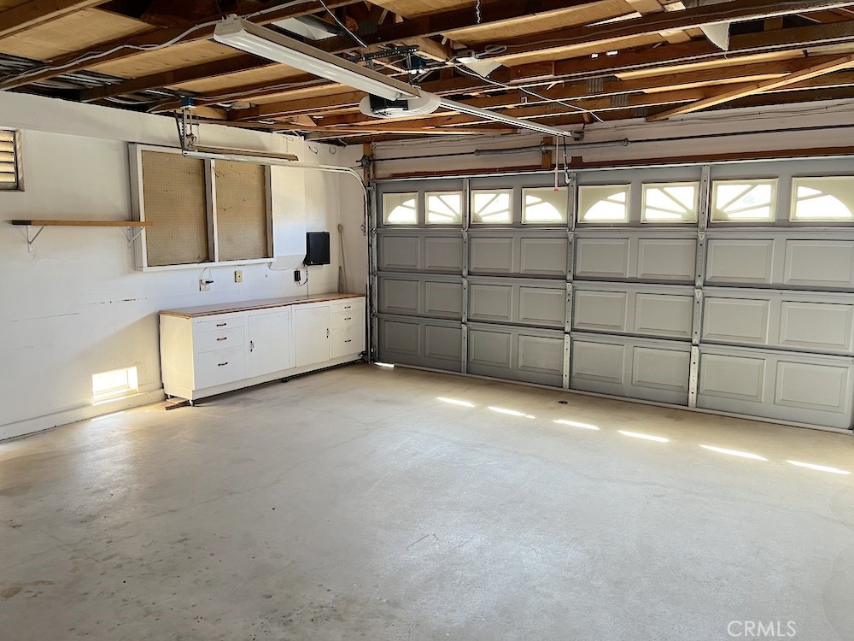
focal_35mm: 26
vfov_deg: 53.1
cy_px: 320
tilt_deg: -7.4
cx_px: 427
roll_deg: +0.8
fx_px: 641
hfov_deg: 67.3
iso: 125
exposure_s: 1/78
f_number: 1.6
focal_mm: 5.1
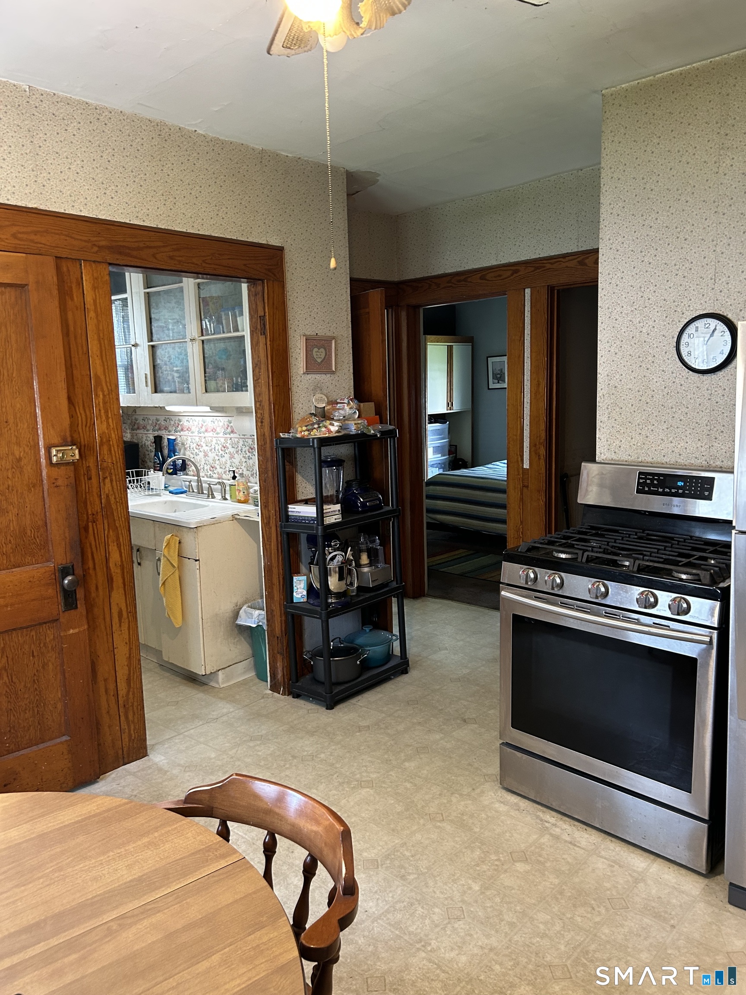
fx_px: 747
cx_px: 373
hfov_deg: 53.1
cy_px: 498
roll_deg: +2.6
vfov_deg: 67.3
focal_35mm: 26
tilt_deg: -9.4
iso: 200
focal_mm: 5.7
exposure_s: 1/60
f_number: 1.5
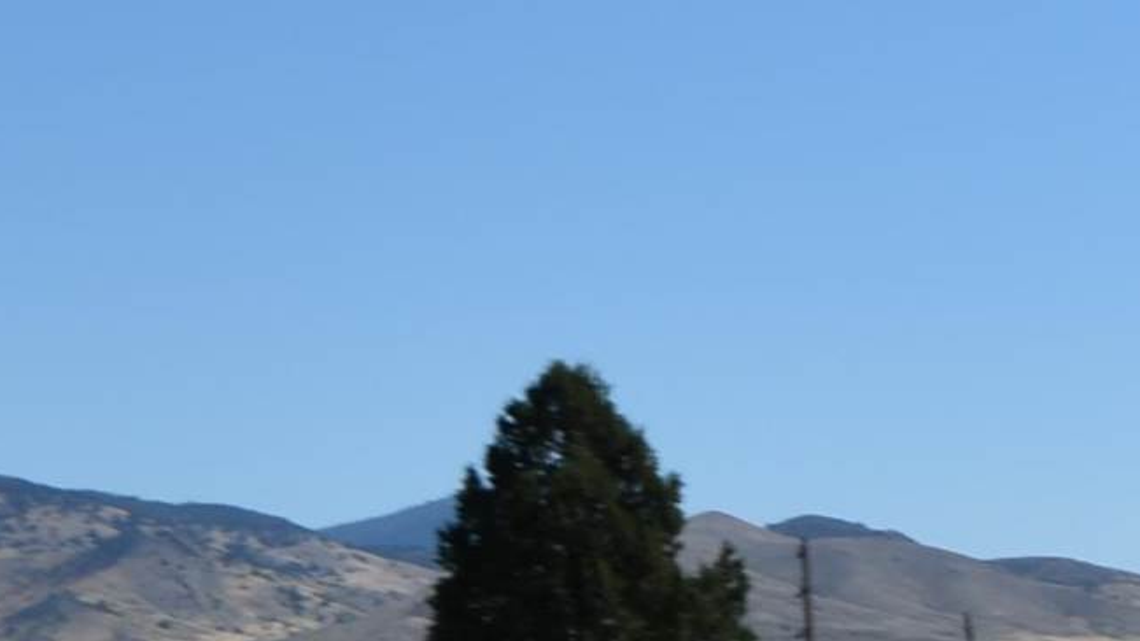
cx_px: 1728
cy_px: 1428
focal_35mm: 178
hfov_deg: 11.6
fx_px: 5380
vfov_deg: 6.5
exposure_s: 1/320
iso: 100
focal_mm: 24
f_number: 9
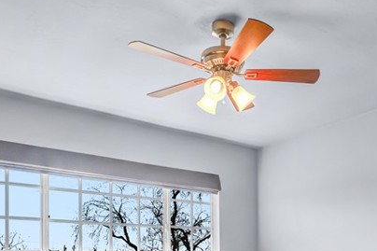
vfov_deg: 32.5
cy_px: 245
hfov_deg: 49.9
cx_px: 247
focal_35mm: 38
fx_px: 398
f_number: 8
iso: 320
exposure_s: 1/100
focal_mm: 15
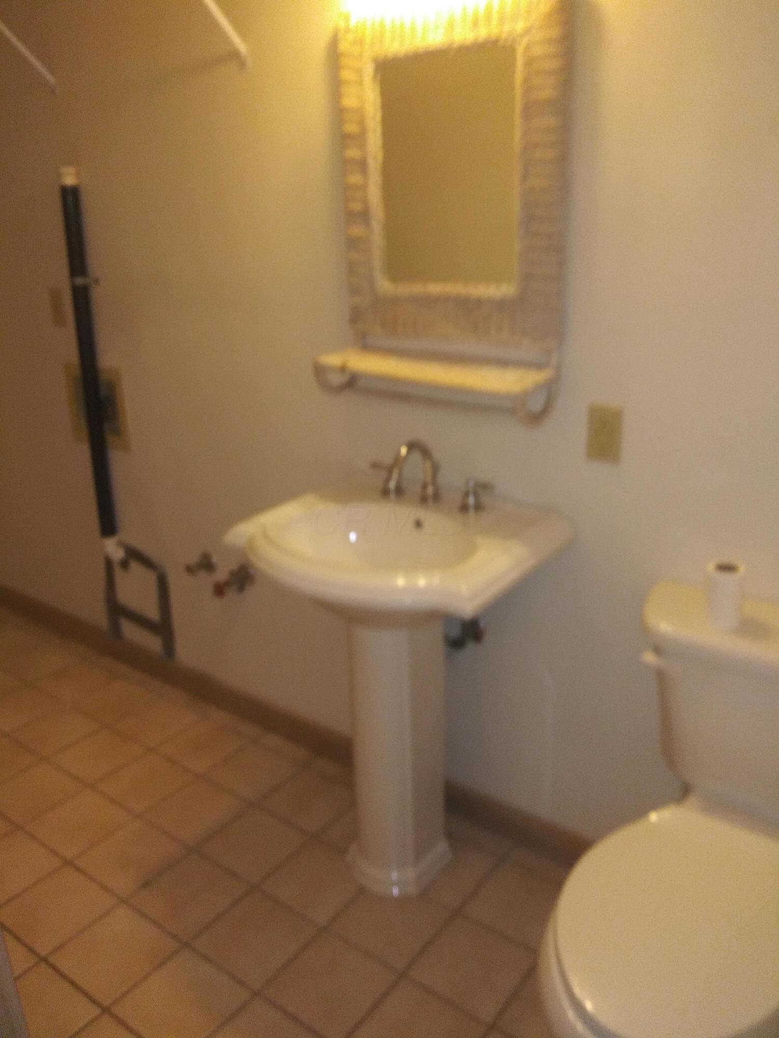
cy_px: 519
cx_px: 390
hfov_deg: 51.4
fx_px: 810
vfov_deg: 65.3
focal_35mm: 27
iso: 150
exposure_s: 1/24
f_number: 2.2
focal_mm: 3.7
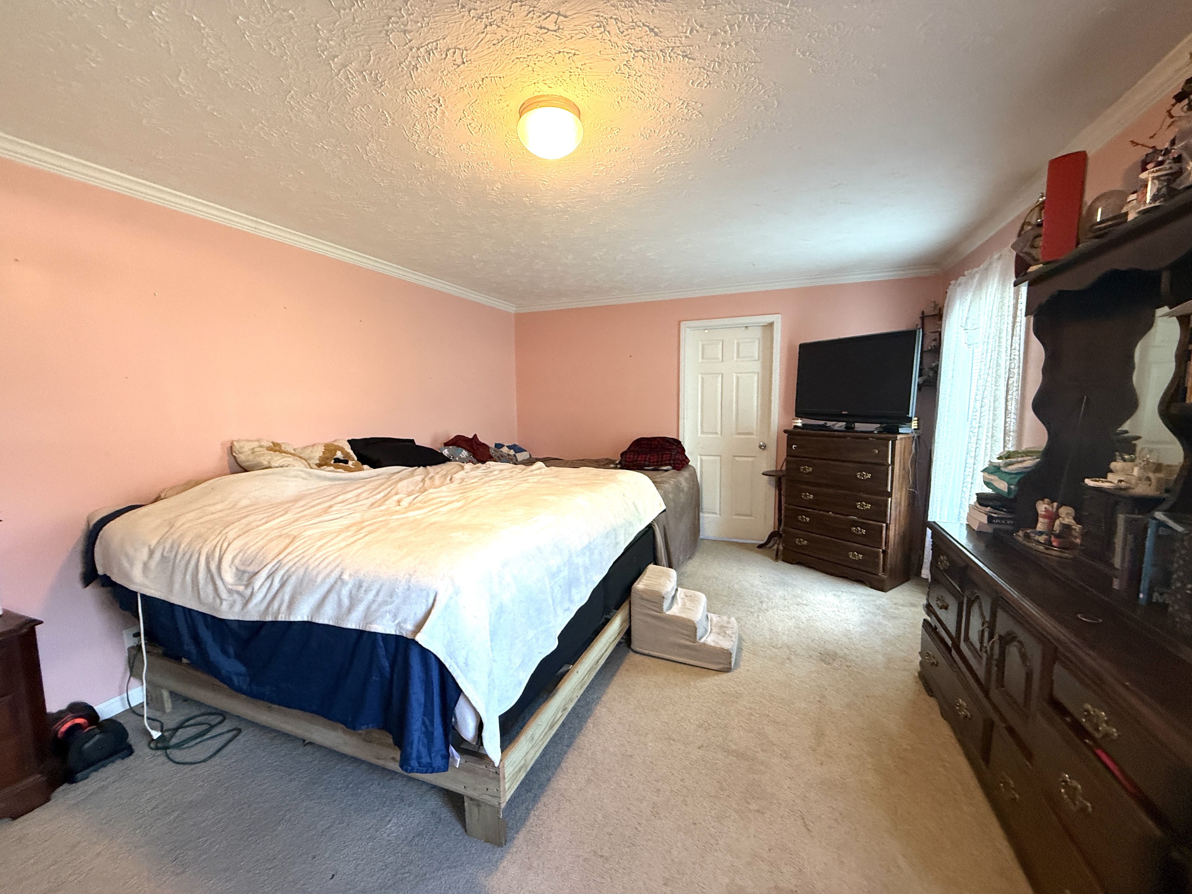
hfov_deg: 102.1
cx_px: 596
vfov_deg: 85.7
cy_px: 447
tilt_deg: -4.1
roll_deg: -0.7
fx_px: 482
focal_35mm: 14
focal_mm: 2.22
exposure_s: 1/60
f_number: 2.2
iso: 320
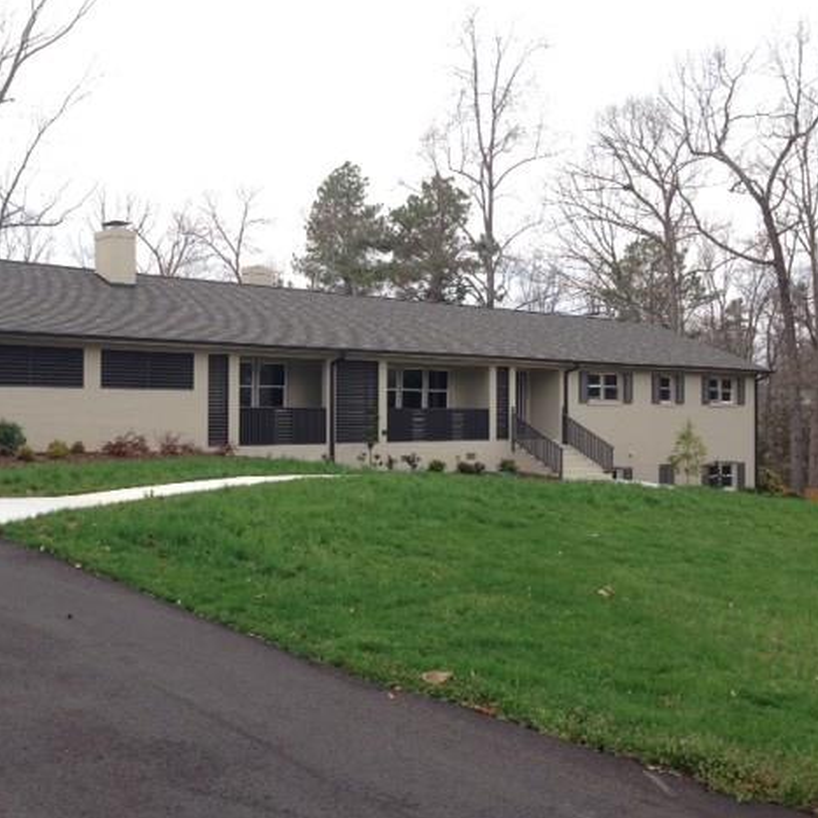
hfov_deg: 41.6
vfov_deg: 41.9
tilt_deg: +0.3
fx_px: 1069
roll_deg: -0.1
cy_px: 399
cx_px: 307
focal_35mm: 40
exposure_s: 1/516
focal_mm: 4.12
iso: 50
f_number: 2.4
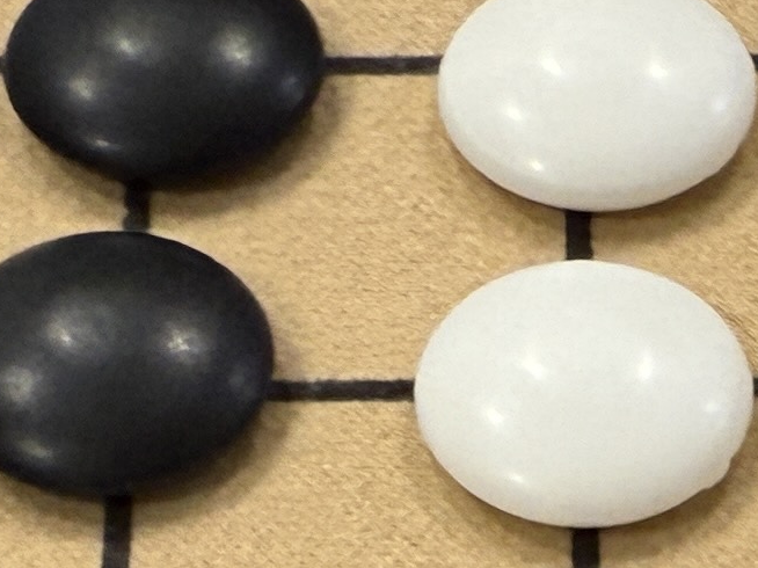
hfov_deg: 12.6
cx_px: 1190
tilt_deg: -60.7
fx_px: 3240
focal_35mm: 148
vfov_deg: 9.4
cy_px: 1116
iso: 200
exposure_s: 1/50
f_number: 2.2
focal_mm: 2.22
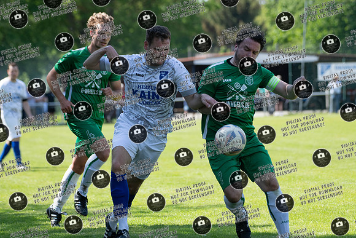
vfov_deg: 6.2
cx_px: 186
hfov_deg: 9.3
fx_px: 2194
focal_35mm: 222
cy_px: 106
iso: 720
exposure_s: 1/1600
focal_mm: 200
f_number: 5.6
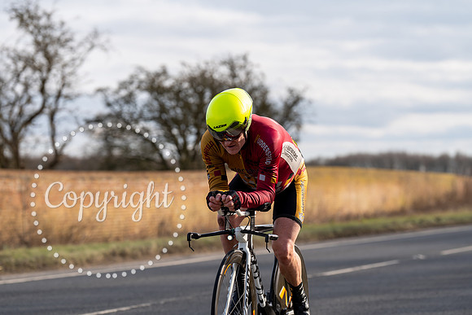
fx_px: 1639
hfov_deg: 16.4
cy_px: 158
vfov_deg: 11.0
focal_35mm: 125
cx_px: 236
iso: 100
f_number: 4
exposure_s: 1/800
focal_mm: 125
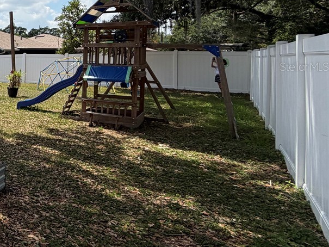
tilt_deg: -1.0
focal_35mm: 37
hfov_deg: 34.5
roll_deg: +1.6
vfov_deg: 37.9
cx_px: -104
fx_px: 352
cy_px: 66
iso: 20
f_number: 2.2
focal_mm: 2.22
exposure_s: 1/876
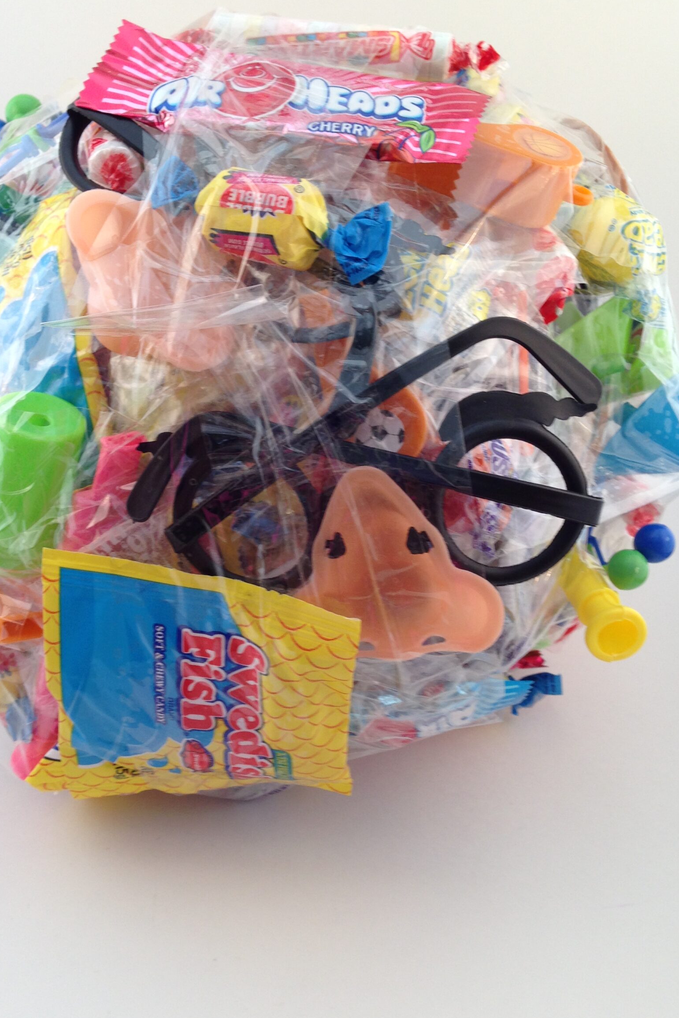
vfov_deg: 50.7
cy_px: 489
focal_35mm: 38
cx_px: 264
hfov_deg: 34.9
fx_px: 1075
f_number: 2.4
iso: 64
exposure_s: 1/60
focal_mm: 4.12
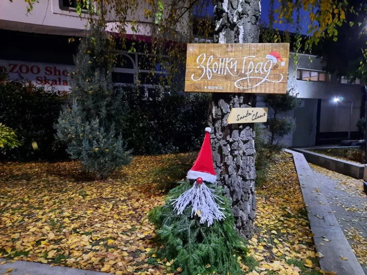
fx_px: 265
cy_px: 138
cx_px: 184
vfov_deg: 54.9
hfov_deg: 69.4
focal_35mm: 25
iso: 640
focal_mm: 4.6
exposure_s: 1/25
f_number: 2
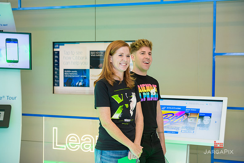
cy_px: 82
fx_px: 373
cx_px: 122
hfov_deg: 36.2
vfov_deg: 24.6
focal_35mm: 55
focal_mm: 55
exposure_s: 1/125
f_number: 3.2
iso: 400
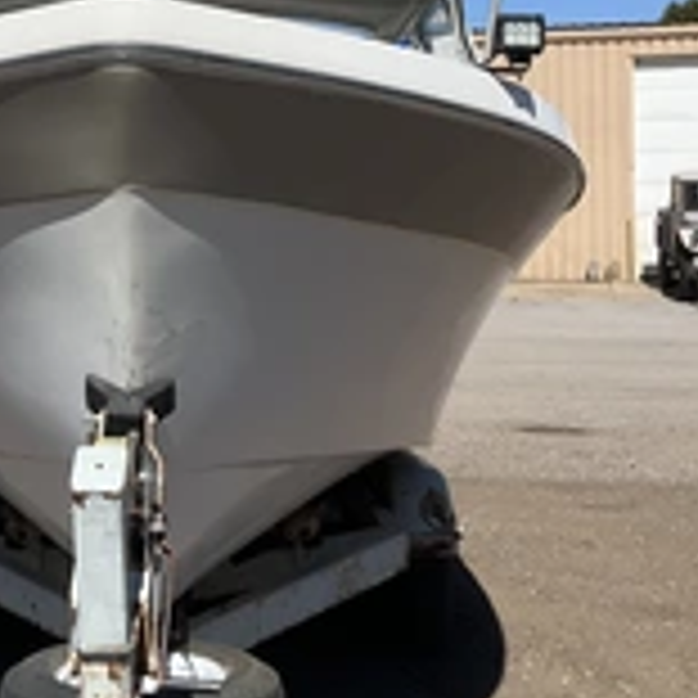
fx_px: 1506
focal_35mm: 66
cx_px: 131
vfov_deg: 25.8
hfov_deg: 25.6
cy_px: 167
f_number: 1.8
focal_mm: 3
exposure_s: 1/2667
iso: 25
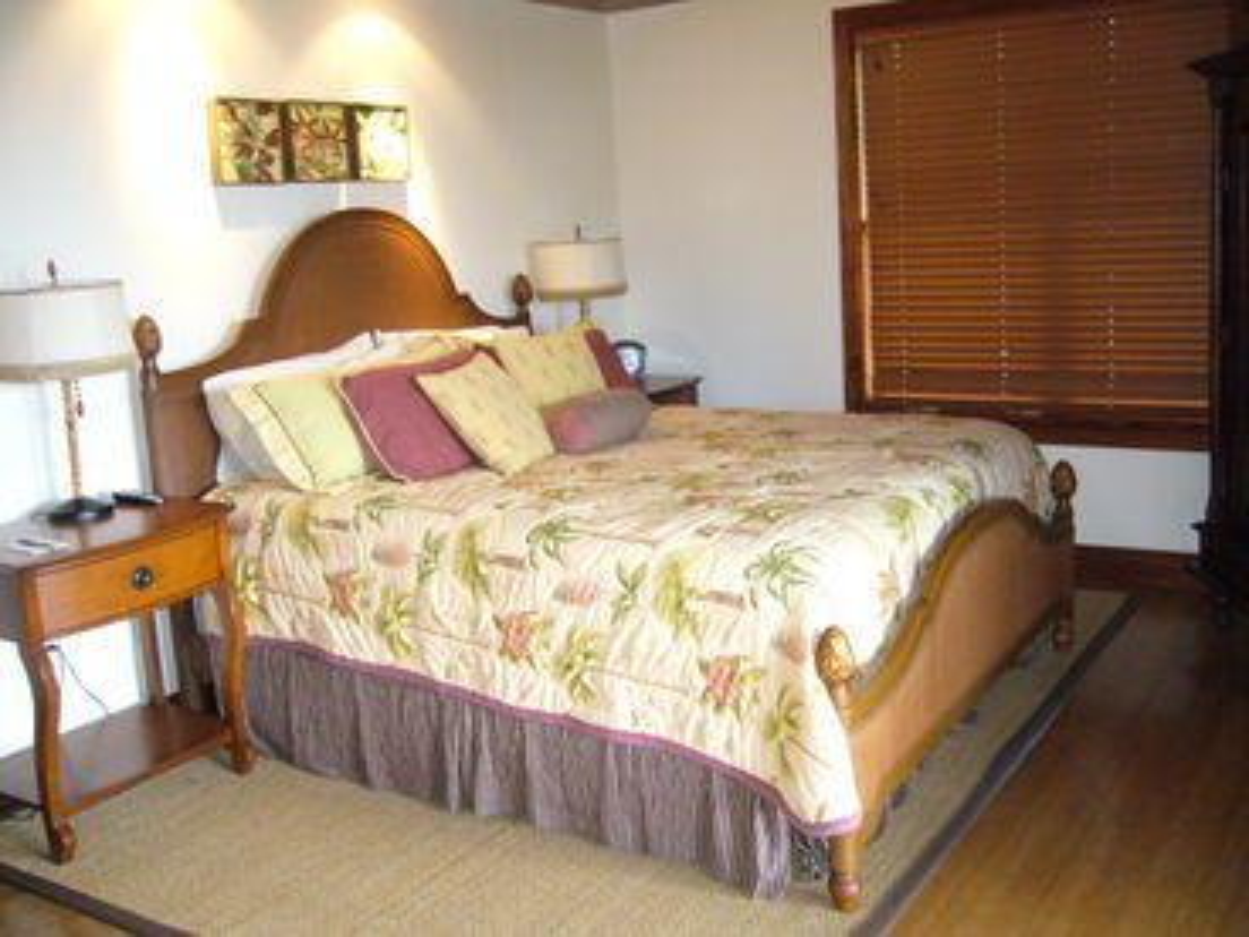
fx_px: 1263
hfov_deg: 52.6
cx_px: 624
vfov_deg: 40.7
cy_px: 468
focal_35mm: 35
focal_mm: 5.8
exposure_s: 1/30
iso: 320
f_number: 2.8
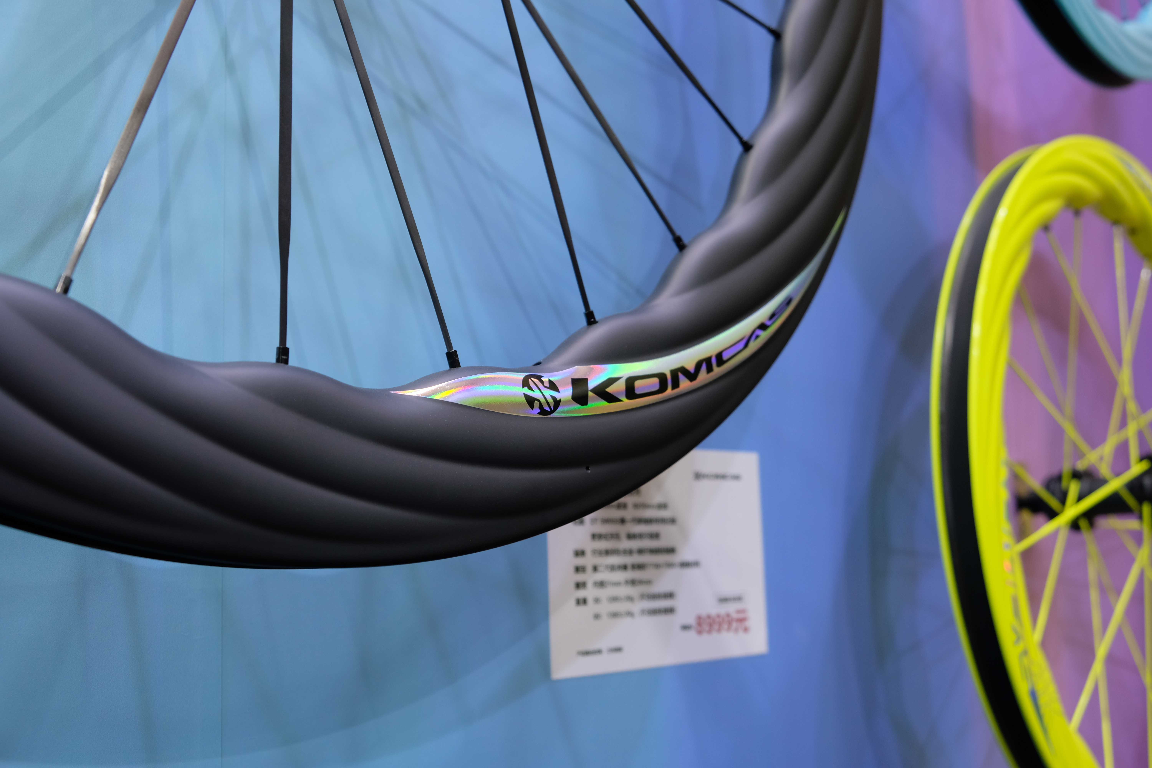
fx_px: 1152
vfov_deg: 36.9
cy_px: 384
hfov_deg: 53.1
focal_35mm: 36
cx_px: 576
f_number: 4
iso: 400
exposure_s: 1/85
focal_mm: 24.3
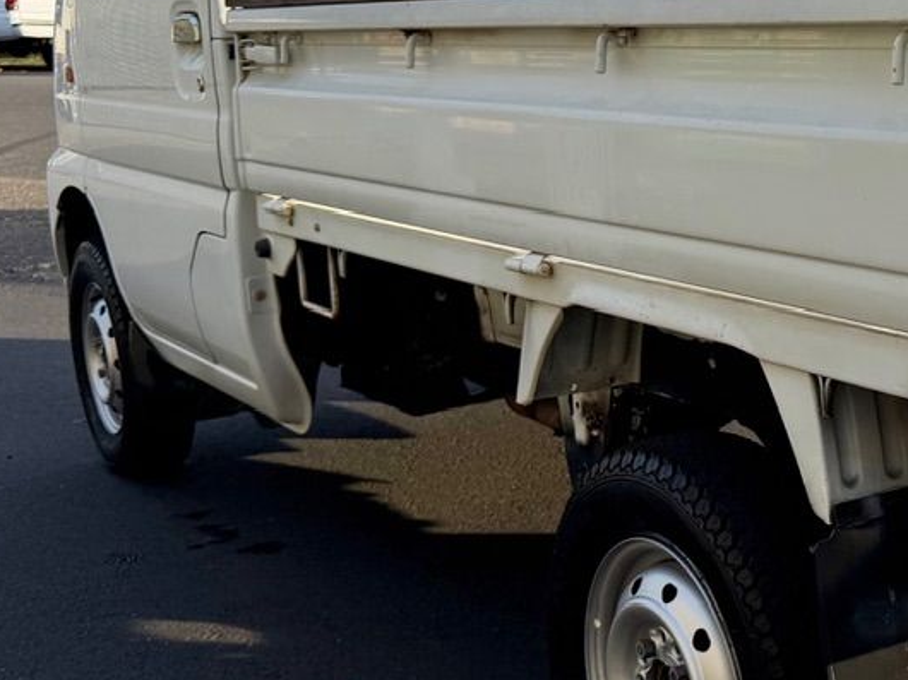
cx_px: 992
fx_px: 1521
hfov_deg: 30.0
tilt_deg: -9.6
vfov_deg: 25.1
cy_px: 255
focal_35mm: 58
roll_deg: +2.6
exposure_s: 1/4673
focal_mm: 6.76
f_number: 1.78
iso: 80
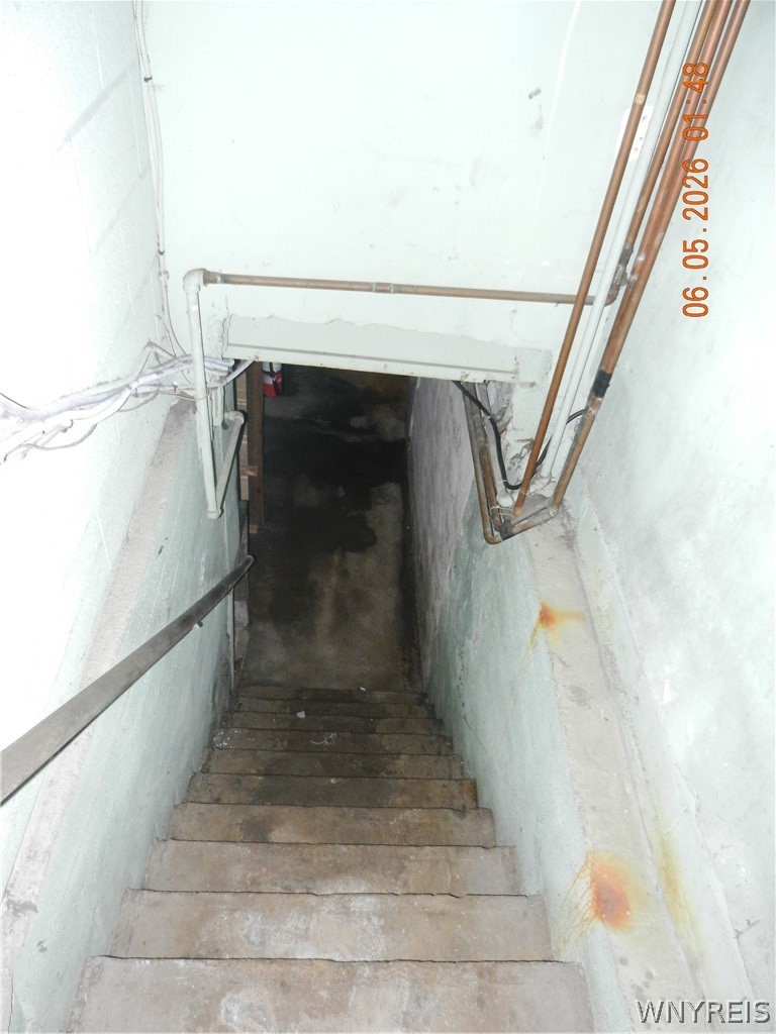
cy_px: 517
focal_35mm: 25
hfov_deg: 54.9
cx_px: 388
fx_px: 747
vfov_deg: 69.4
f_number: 3.5
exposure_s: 1/30
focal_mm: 4.5
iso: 500
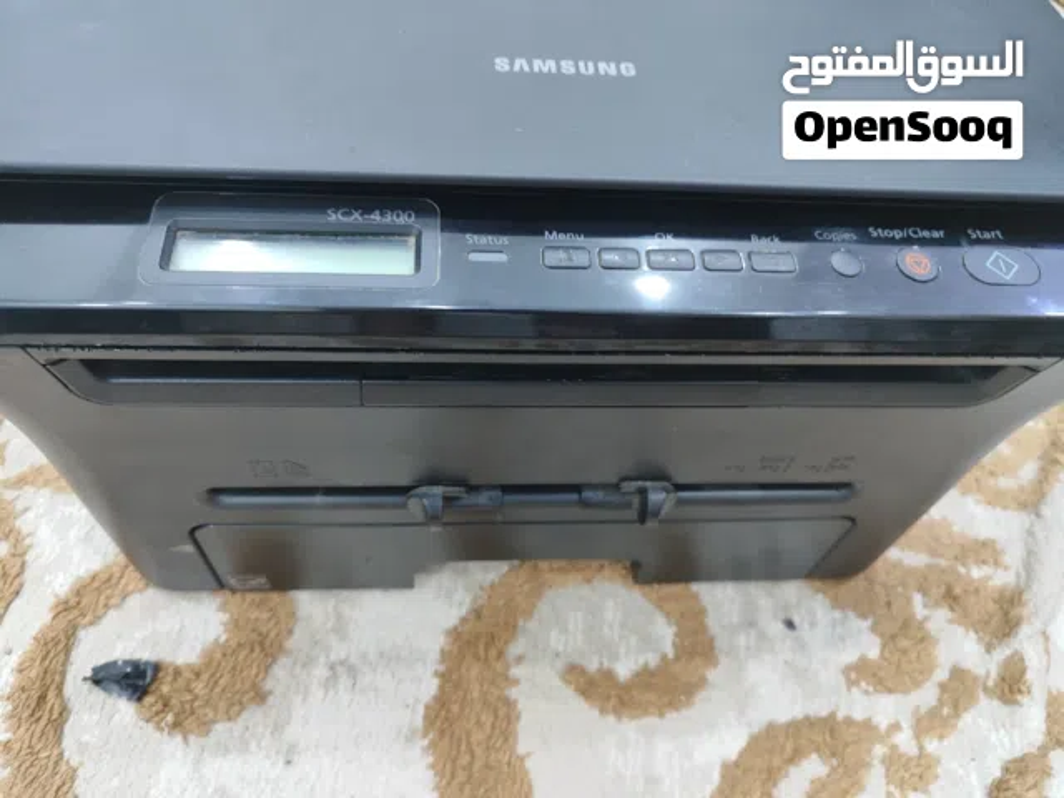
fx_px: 738
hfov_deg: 71.6
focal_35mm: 24
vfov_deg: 56.8
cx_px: 532
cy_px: 399
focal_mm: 5.89
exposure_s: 1/33
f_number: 1.89
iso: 868
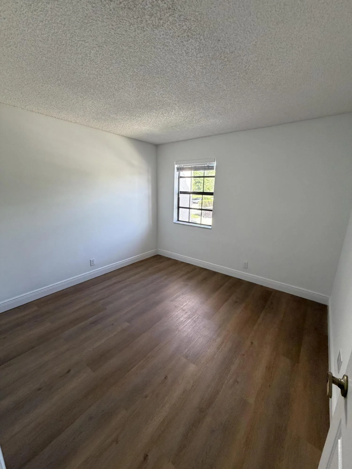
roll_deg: -1.6
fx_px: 190
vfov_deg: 102.1
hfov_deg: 85.7
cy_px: 234
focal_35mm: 14
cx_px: 176
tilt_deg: -13.6
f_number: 2.2
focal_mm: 2.22
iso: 250
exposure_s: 1/120
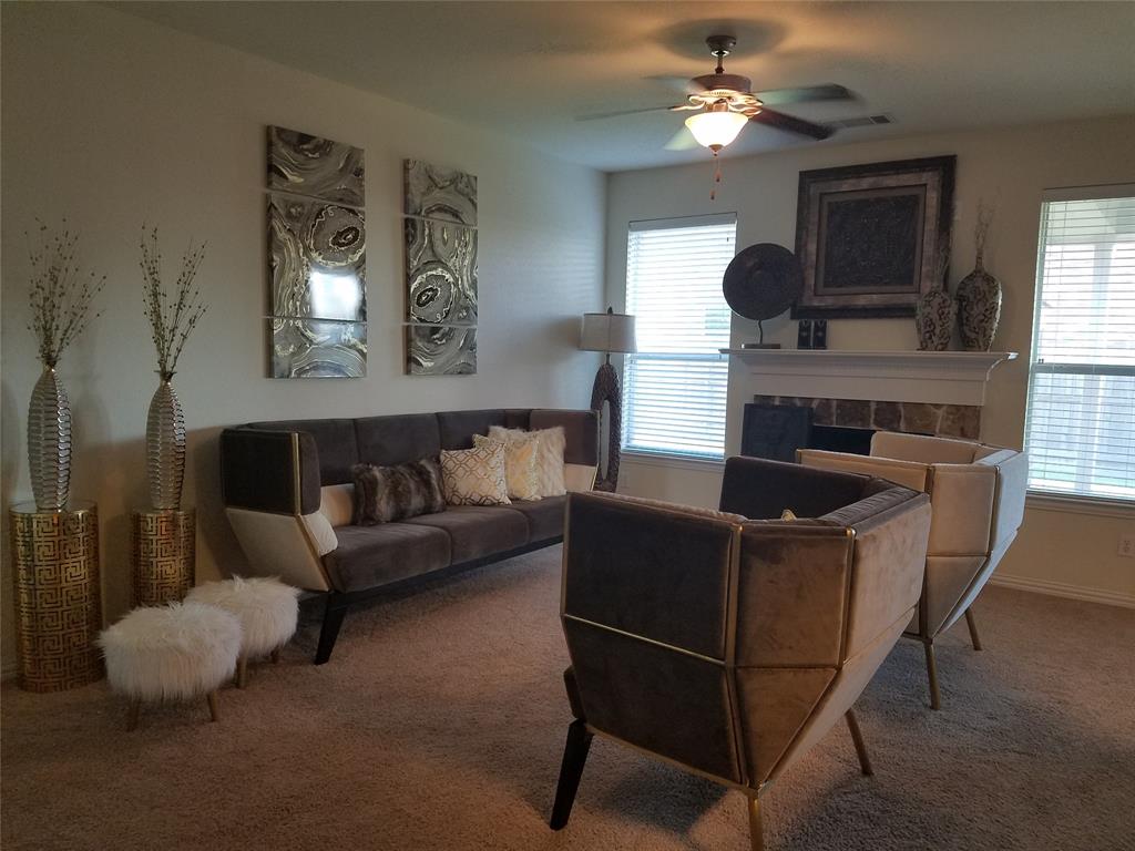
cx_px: 568
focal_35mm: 26
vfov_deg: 53.1
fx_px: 852
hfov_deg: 67.3
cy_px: 426
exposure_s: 1/60
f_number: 1.7
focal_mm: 4.2
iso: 125
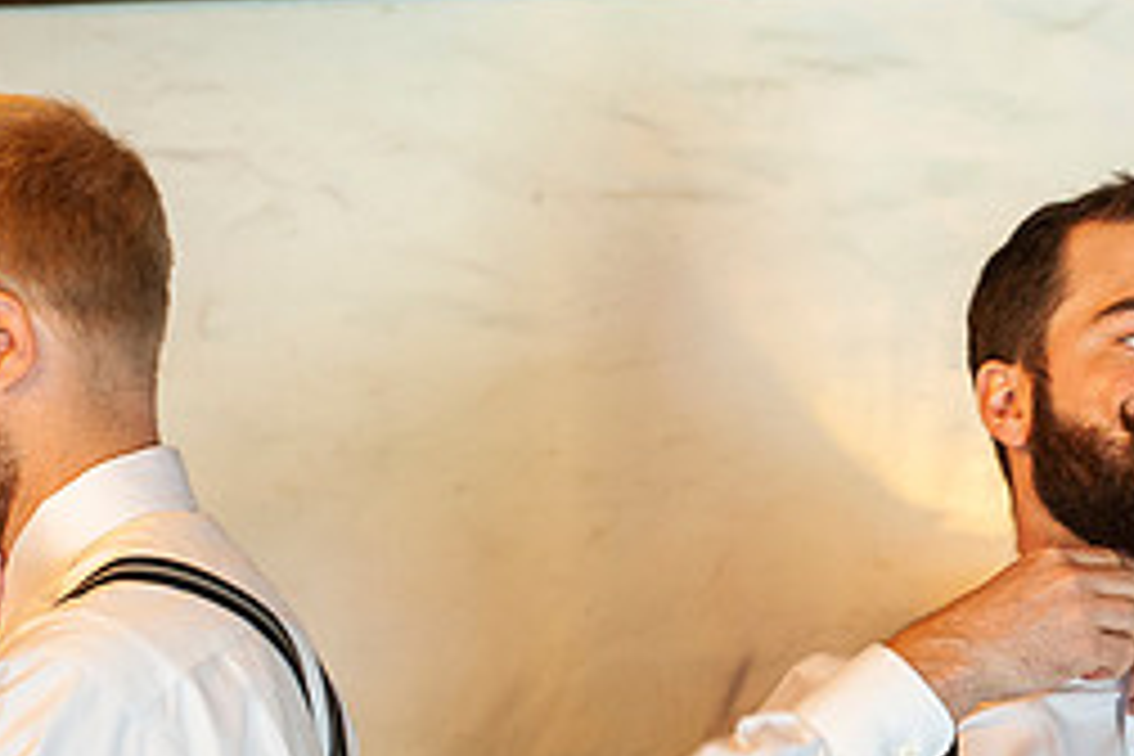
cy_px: 454
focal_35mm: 115
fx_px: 3622
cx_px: 1062
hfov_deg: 17.5
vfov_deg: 11.9
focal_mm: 50
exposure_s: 1/60
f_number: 2.8
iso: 1000
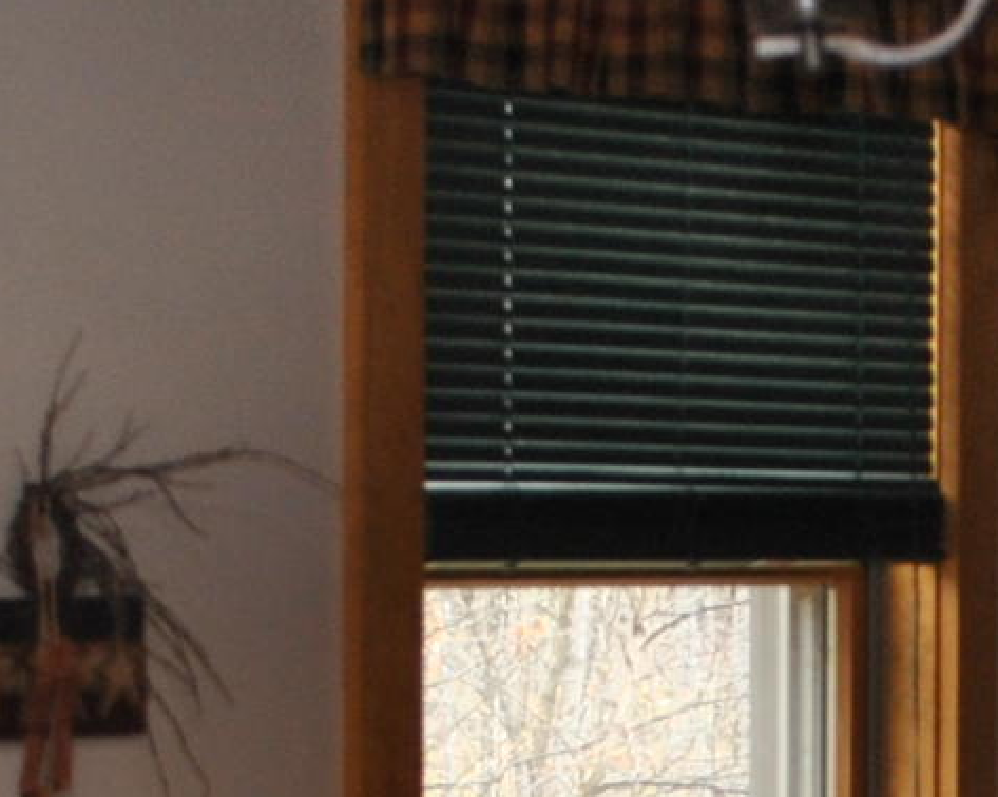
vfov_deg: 6.3
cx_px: 1078
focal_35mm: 242
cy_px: 1335
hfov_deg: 7.9
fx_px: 7145
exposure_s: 1/60
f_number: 4.5
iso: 200
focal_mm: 28
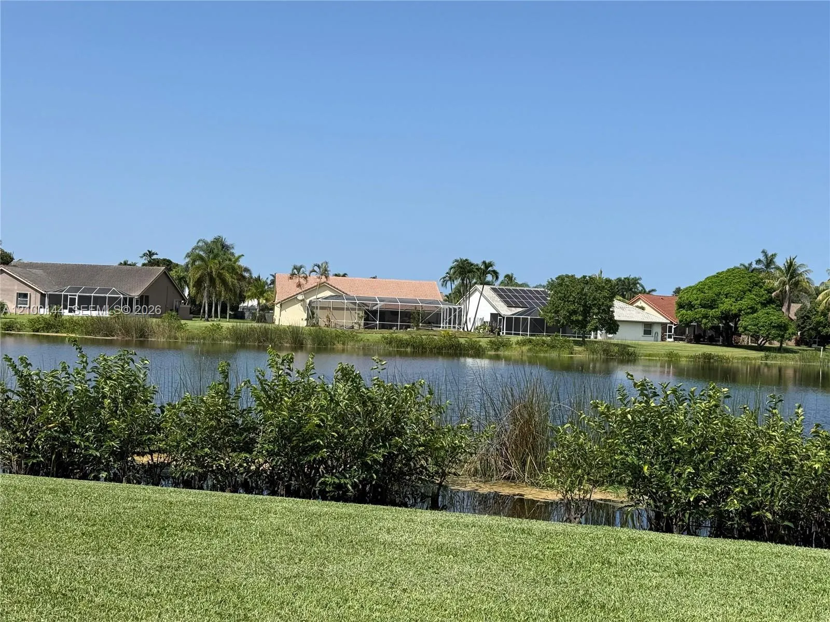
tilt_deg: +0.5
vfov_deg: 30.3
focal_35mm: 48
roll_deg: -2.0
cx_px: 415
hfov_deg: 39.7
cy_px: 311
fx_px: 1151
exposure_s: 1/6024
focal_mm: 6.76
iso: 64
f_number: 1.78
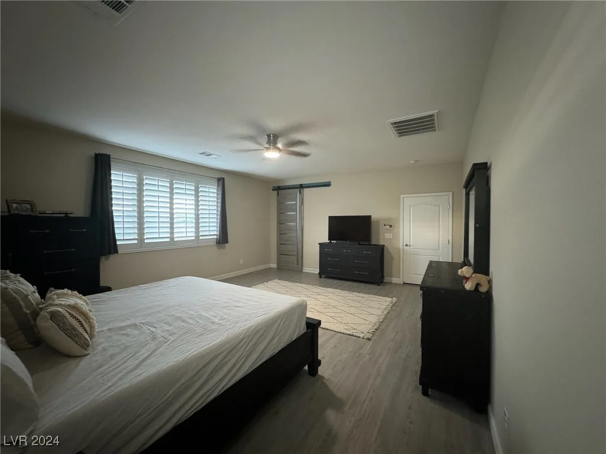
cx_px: 303
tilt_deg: -1.3
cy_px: 227
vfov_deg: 85.7
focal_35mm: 14
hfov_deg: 102.1
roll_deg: +0.3
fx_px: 245
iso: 1250
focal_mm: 2.22
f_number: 2.2
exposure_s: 1/40
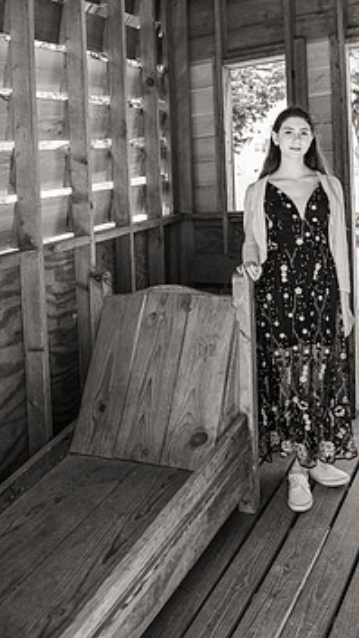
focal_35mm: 32
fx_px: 542
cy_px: 242
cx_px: 216
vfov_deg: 60.3
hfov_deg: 36.5
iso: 400
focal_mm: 24
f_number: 3.5
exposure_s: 1/200
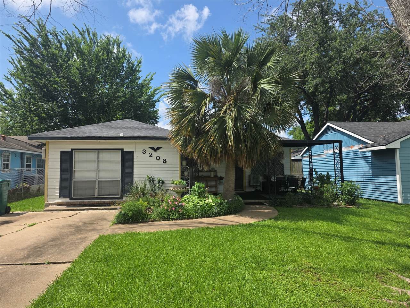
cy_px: 154
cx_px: 205
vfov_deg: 58.9
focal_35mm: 23
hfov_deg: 73.9
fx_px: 272
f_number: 1.7
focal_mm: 6.25
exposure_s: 1/5153
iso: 80
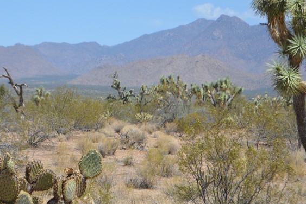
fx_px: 1352
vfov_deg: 8.6
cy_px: 146
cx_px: 85
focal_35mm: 159
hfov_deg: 12.9
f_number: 6.3
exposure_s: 1/1600
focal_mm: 55
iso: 400
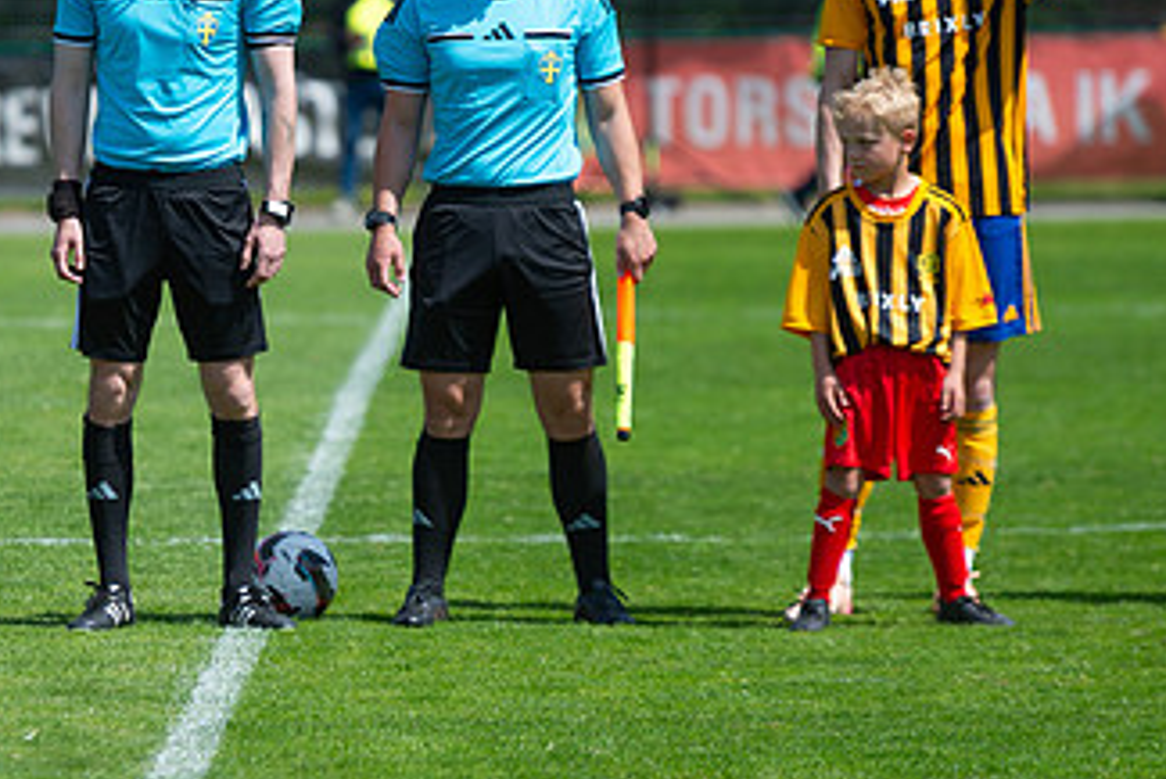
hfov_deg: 5.7
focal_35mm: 361
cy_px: 244
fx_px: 11697
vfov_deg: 3.8
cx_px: 154
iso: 100
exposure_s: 1/2000
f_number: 3.2
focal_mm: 200
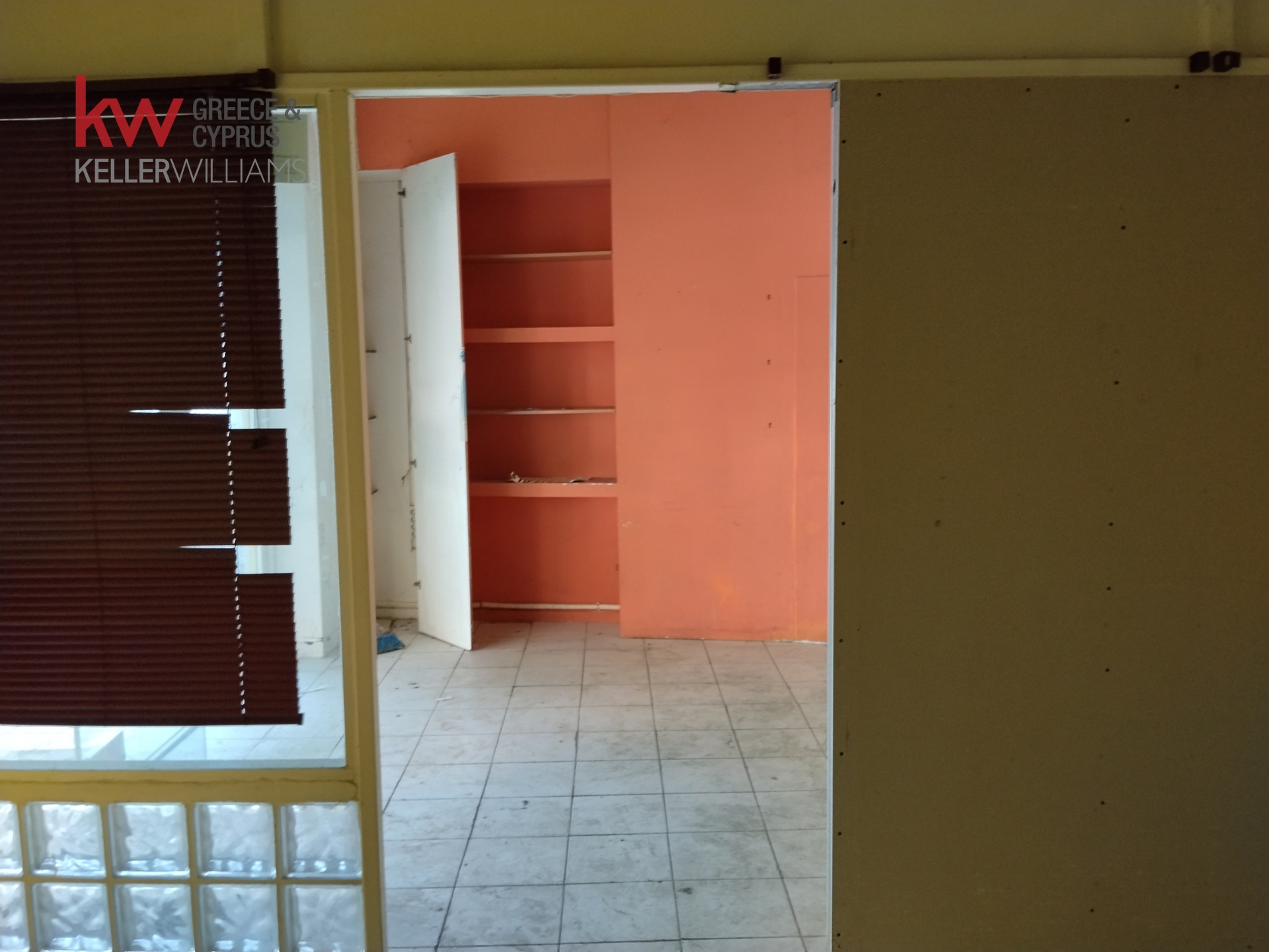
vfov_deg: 48.2
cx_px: 634
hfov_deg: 61.7
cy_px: 476
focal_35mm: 29
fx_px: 1063
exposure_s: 1/33.3
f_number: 1.8
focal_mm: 4.22
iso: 200
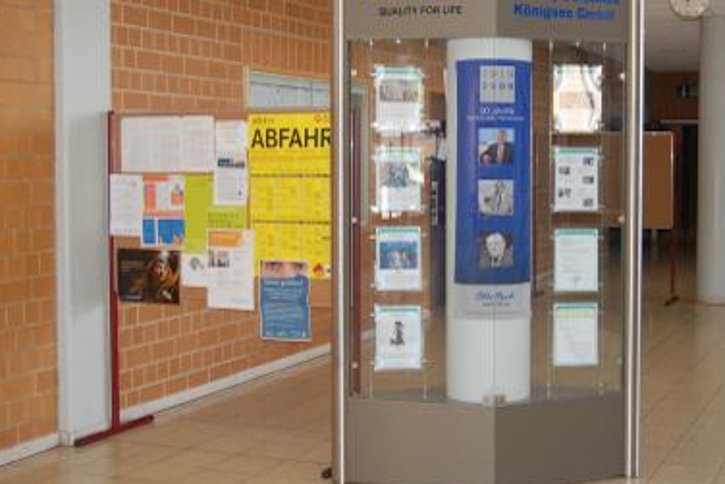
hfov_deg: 35.2
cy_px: 204
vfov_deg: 24.2
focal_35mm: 56
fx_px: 1128
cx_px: 494
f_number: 4.2
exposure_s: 1/60
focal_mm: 26
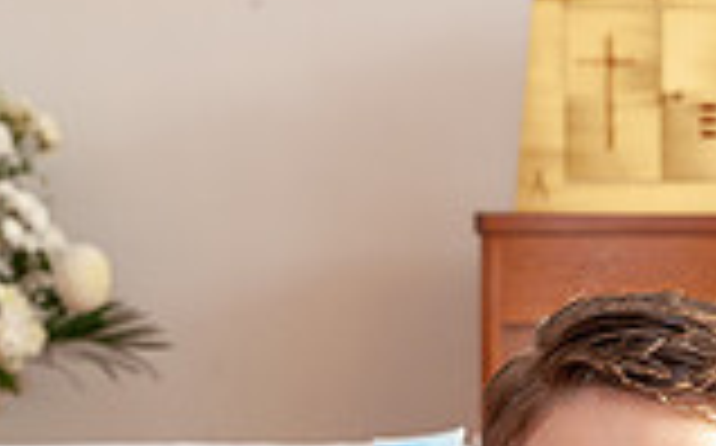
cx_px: 615
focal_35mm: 202
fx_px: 3938
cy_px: 991
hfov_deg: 10.3
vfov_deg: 6.2
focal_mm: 70
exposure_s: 1/50
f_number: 10
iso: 1250
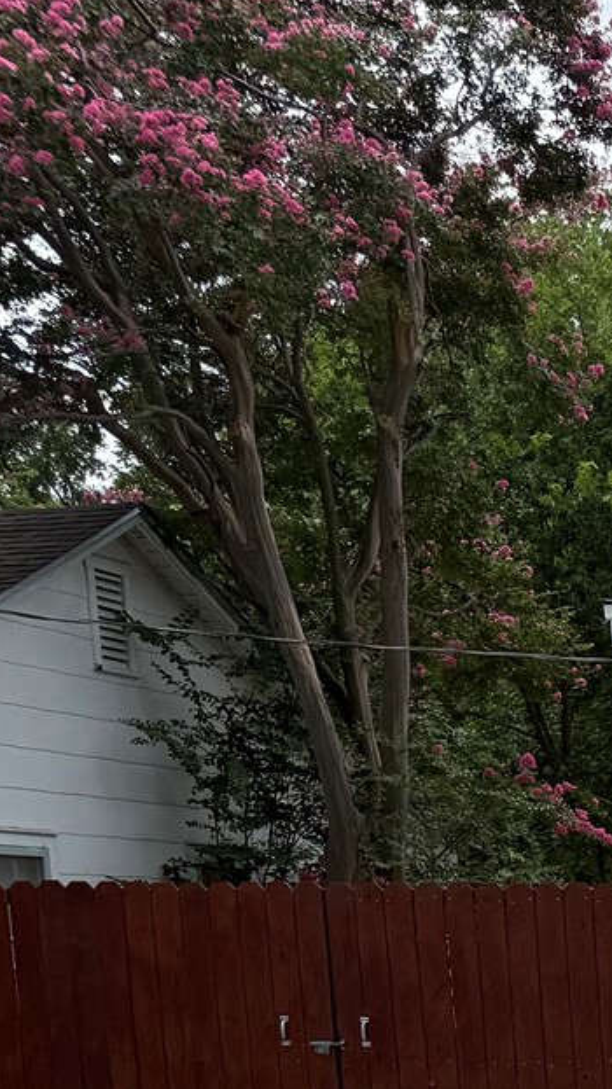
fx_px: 2483
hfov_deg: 11.0
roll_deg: -0.5
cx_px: 1617
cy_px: 1335
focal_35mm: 86
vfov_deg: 22.6
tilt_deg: -8.1
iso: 80
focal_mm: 6.76
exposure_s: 1/6173
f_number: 1.78
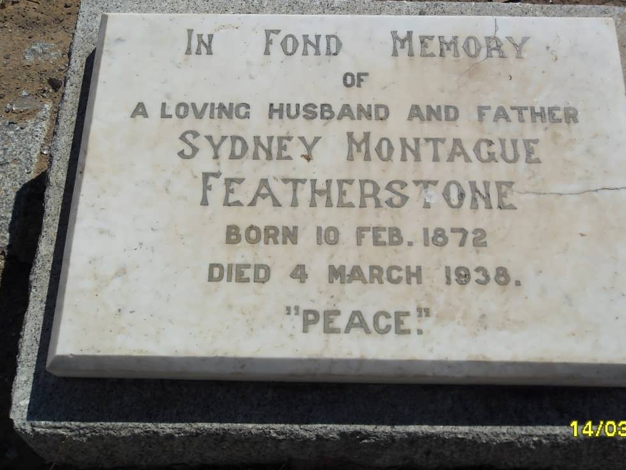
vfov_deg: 33.5
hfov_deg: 43.8
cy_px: 196
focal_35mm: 43
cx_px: 338
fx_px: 778
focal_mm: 6.3
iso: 80
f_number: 8.2
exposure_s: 1/500
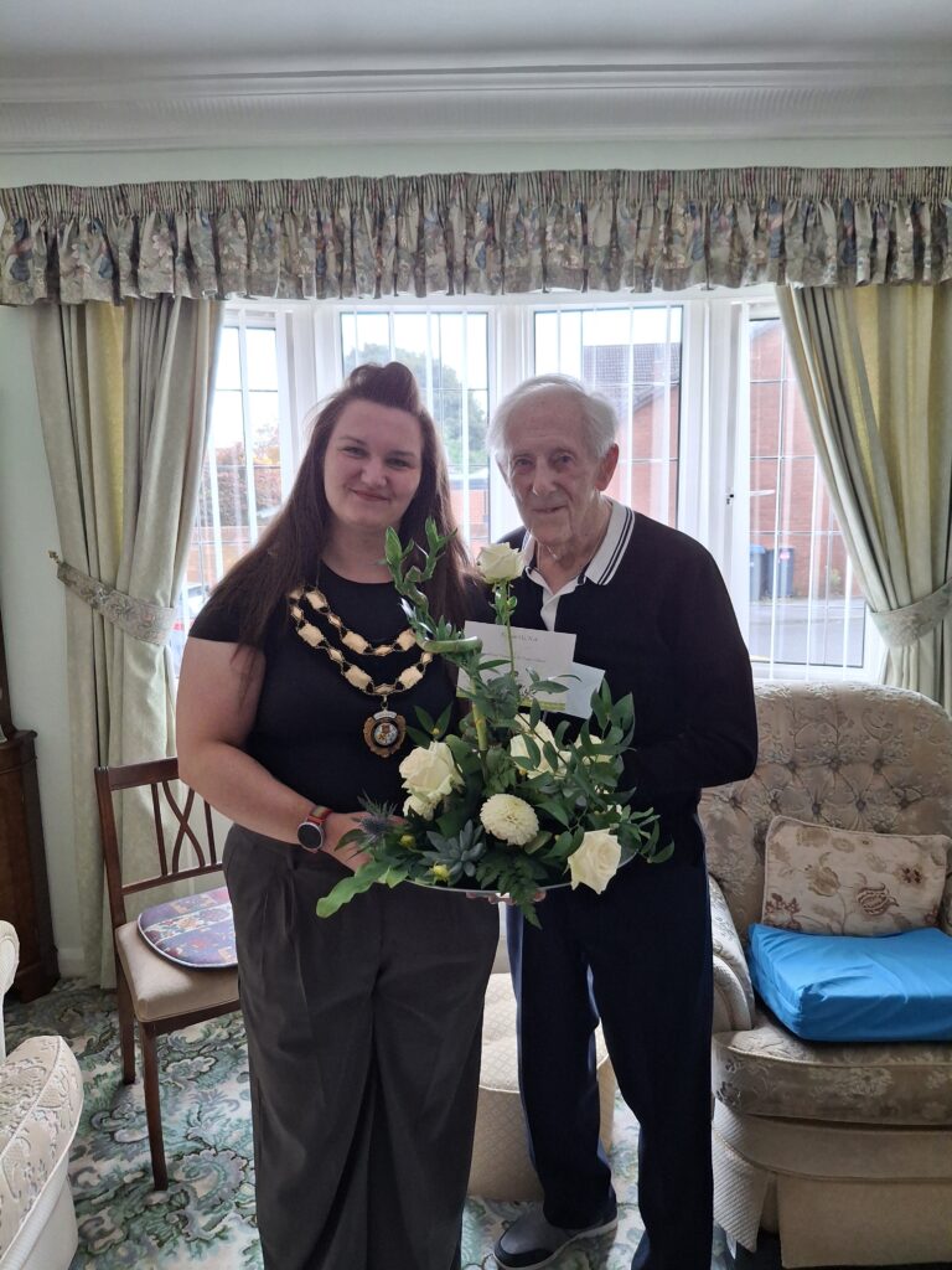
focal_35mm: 25
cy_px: 635
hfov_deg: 54.9
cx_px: 476
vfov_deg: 69.4
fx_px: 917
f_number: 1.8
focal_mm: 4.69
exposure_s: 1/100
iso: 125
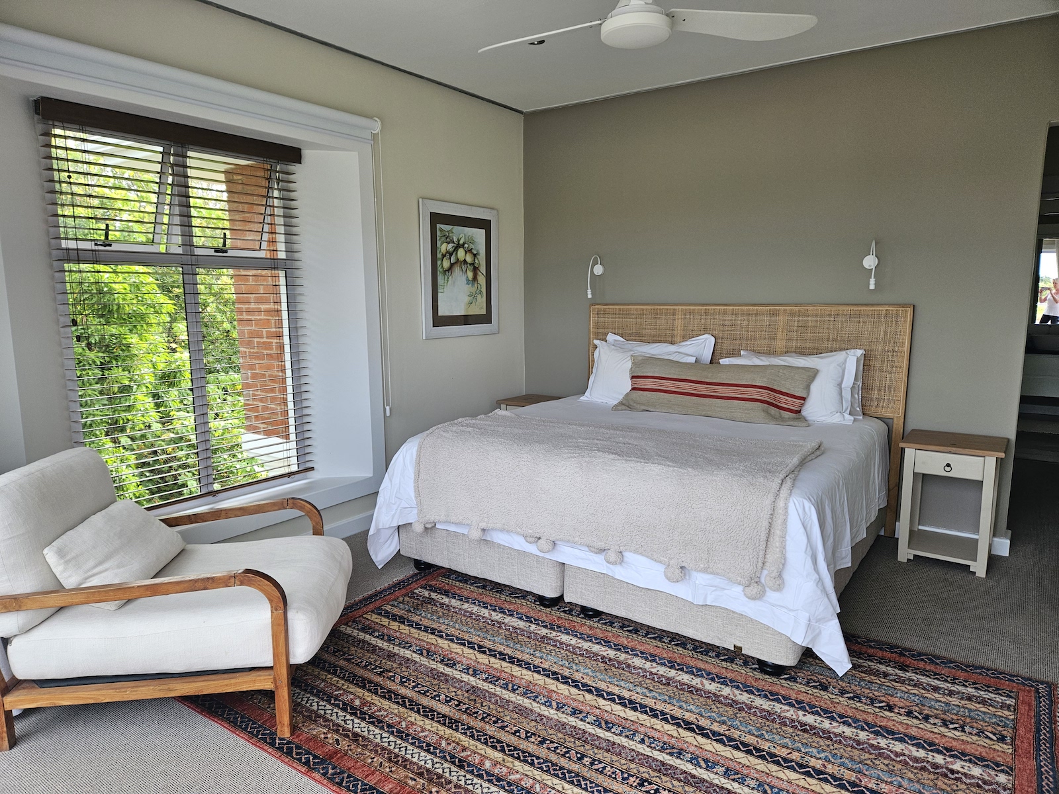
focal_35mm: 23
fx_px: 704
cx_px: 530
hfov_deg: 73.9
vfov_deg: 58.9
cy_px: 397
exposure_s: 1/180
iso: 80
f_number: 1.8
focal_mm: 5.4
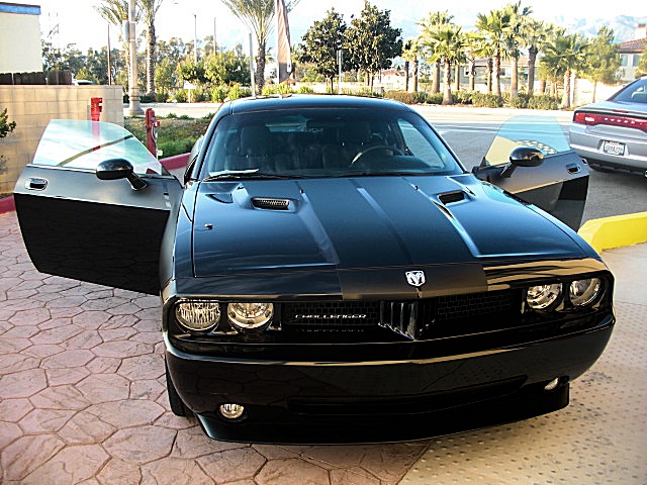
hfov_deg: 51.4
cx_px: 324
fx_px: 673
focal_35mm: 36
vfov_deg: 39.7
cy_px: 242
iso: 50
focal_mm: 6.3
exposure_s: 1/60
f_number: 2.8
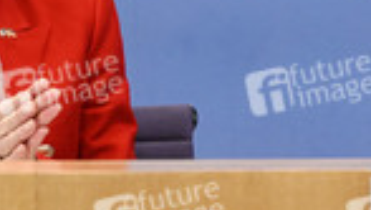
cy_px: -104
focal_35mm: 225
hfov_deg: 9.5
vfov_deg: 5.4
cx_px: 344
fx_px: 2215
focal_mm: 70
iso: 4000
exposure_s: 1/400
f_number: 7.1
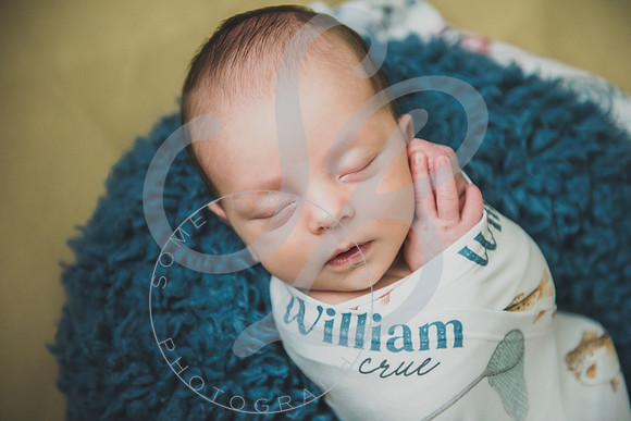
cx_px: 316
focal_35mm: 60
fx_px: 1052
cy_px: 210
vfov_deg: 22.6
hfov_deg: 33.4
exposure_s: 1/125
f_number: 2.8
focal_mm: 60
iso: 3200
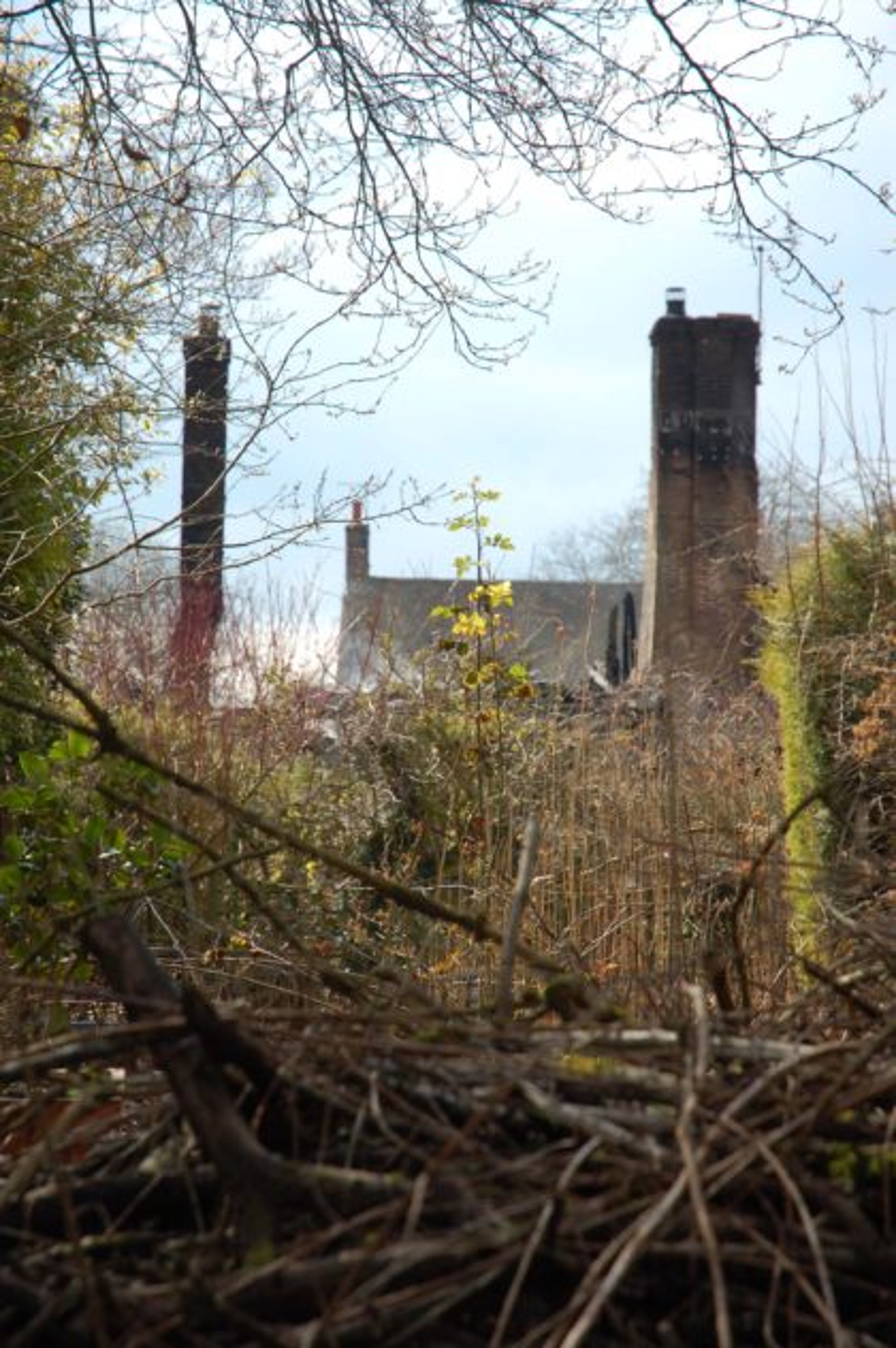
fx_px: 3928
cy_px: 674
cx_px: 448
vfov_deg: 19.5
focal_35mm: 105
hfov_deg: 13.0
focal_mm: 70
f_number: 5.6
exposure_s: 1/500
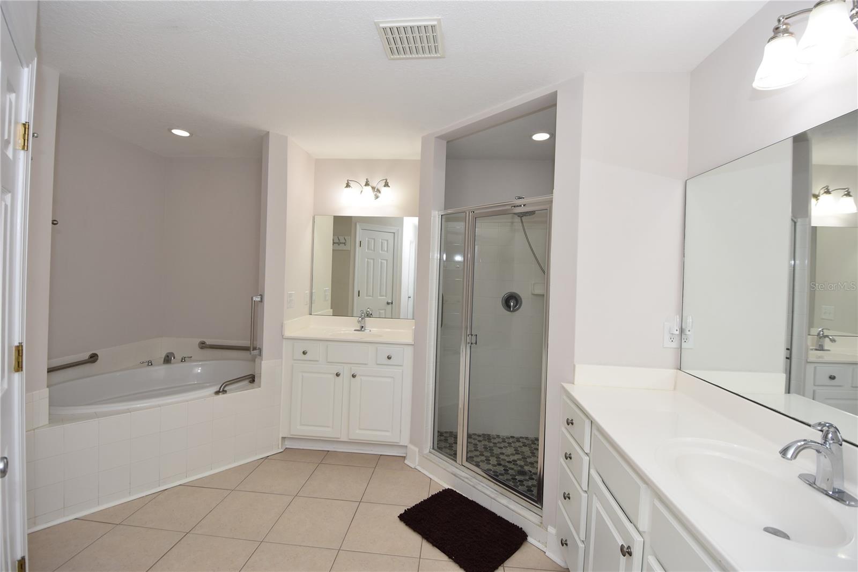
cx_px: 429
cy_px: 286
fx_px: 357
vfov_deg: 77.3
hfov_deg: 100.4
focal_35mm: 15
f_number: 4.5
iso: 200
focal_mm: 10
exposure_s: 1/80
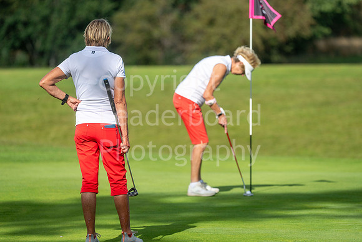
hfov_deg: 6.9
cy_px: 121
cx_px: 181
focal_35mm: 300
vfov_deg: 4.6
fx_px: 3017
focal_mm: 300
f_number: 5.6
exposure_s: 1/2000
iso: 250
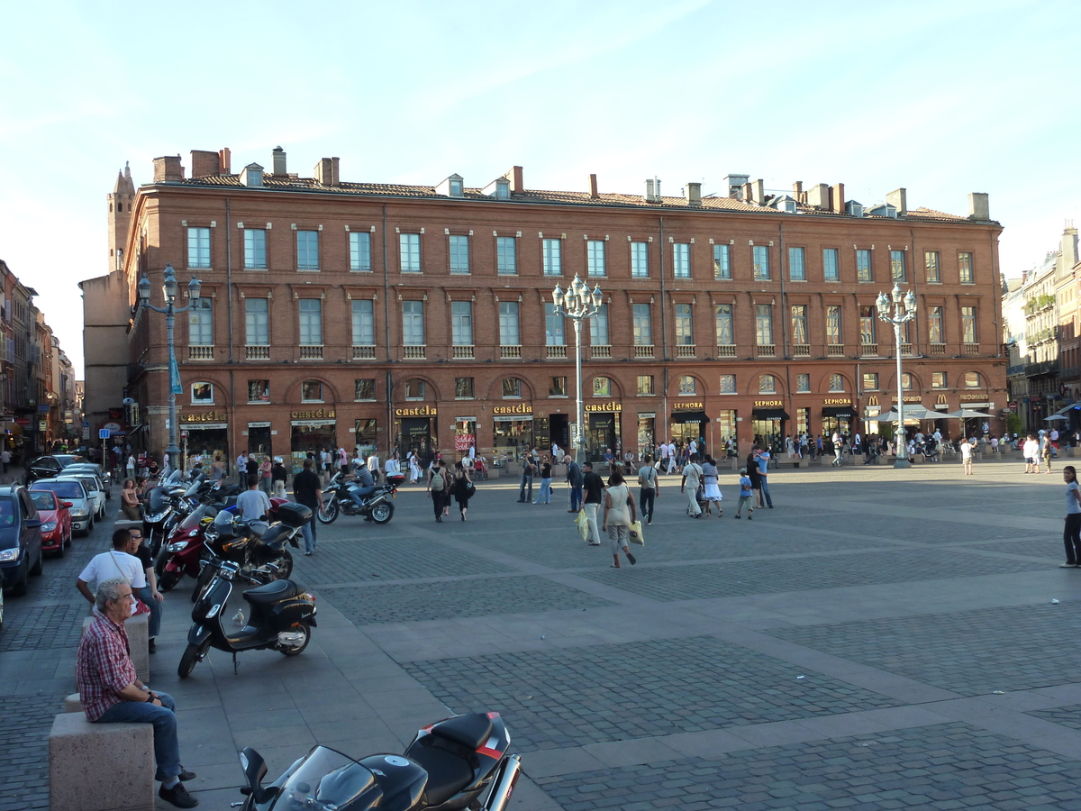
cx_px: 540
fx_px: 1093
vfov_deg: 40.7
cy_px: 406
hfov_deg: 52.6
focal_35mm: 35
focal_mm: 5.7
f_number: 4
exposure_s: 1/160
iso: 125
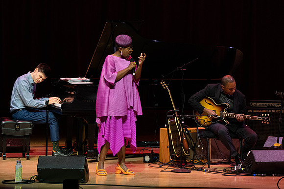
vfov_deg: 4.4
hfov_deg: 6.6
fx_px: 2462
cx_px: 142
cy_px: 94
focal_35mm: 312
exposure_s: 1/320
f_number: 8
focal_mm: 312
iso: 4000
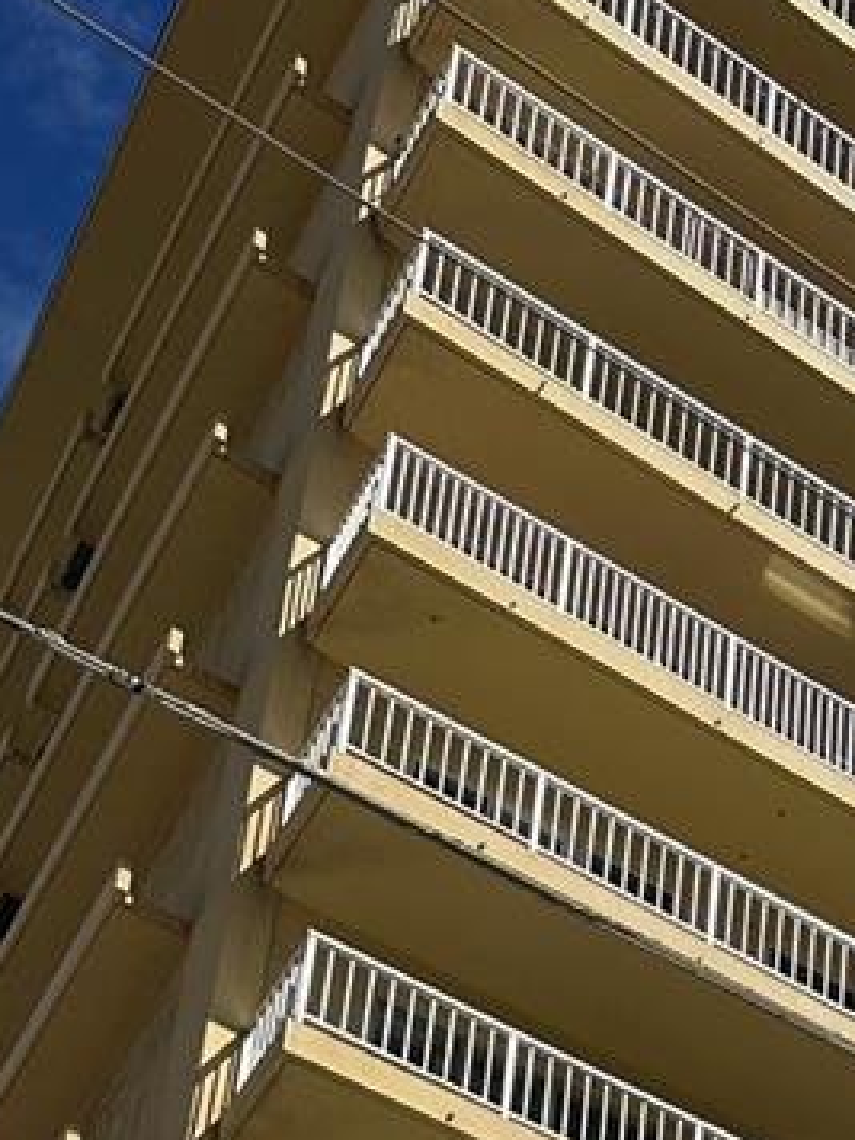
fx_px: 2668
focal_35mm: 81
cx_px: 1057
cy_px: 1841
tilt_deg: +25.4
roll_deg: -1.7
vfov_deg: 19.9
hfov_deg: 17.3
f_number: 1.78
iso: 80
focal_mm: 6.86
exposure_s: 1/7576
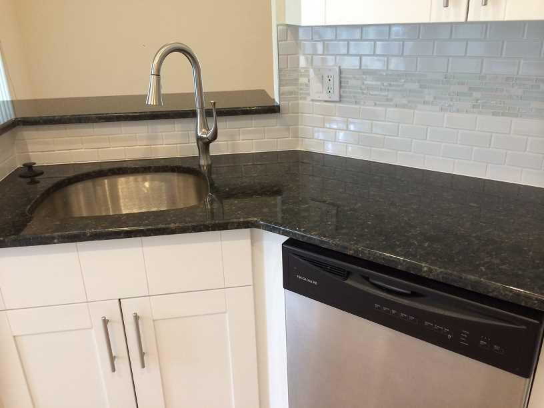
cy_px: 204
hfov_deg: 60.0
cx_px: 272
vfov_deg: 46.8
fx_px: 471
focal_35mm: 30
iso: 160
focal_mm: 4.12
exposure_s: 1/30
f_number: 2.2
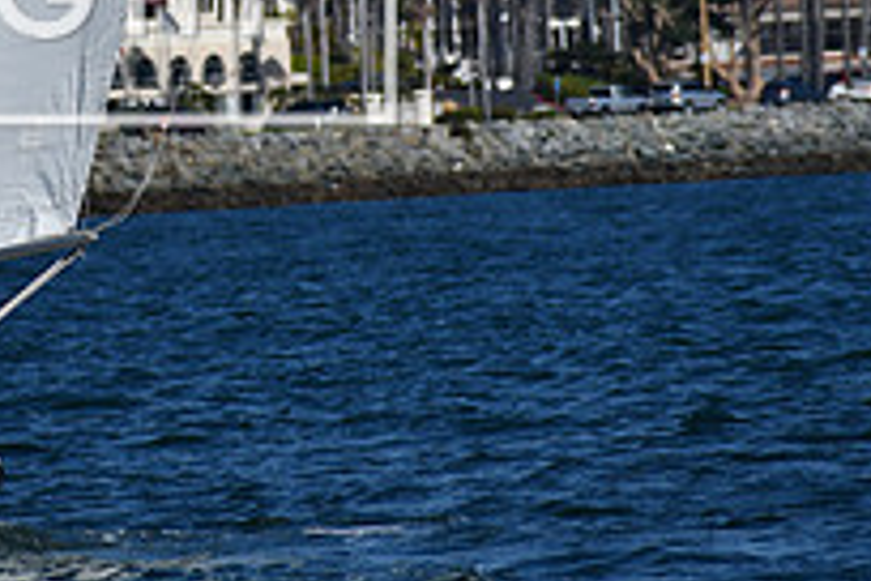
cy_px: -15
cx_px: -213
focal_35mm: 979
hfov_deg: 2.1
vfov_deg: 1.4
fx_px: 23685
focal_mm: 230
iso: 200
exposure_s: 1/2000
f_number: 8
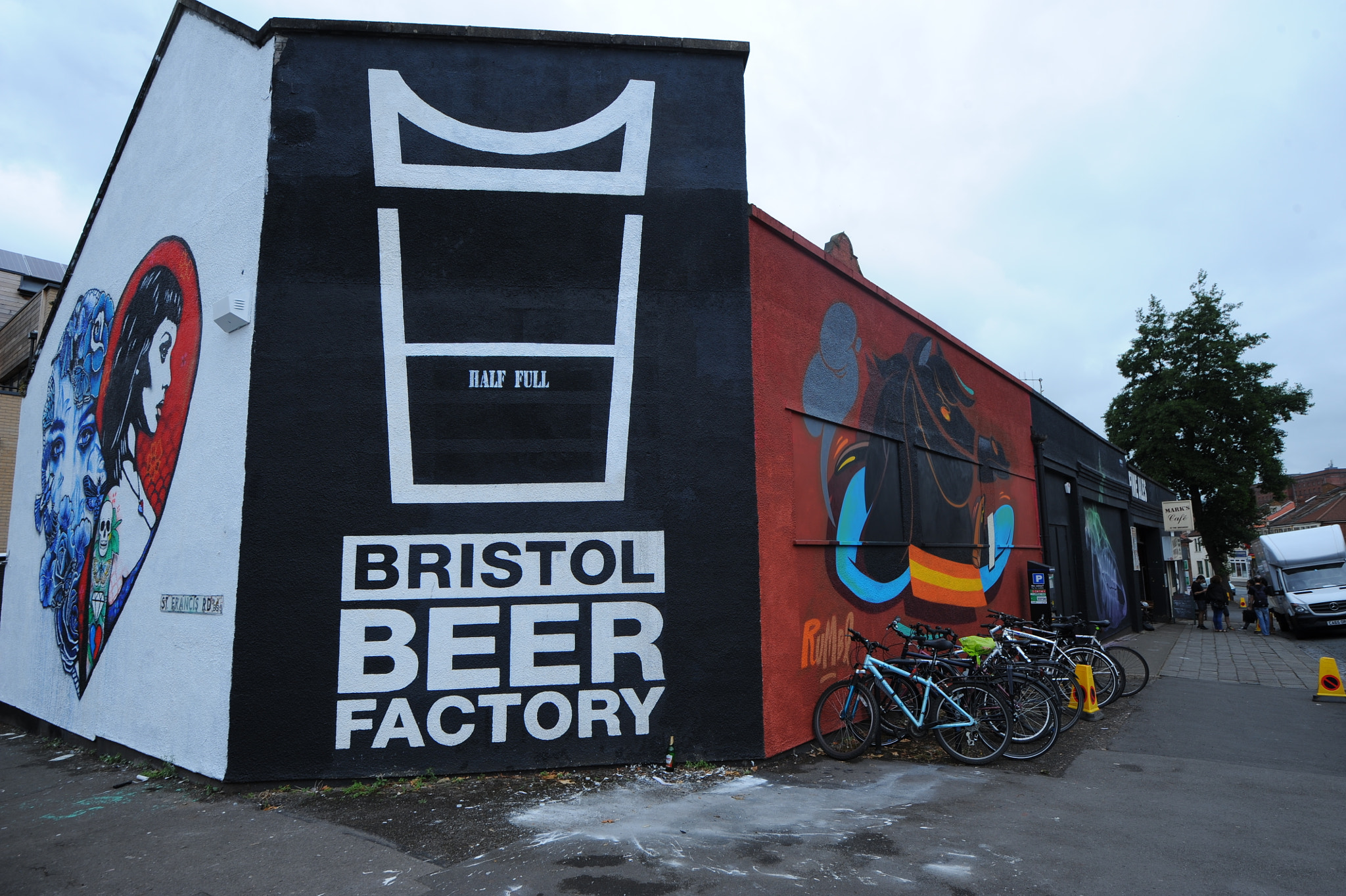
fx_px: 747
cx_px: 673
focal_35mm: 20
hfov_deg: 84.0
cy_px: 448
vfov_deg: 61.9
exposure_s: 1/400
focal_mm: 20
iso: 200
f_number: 8
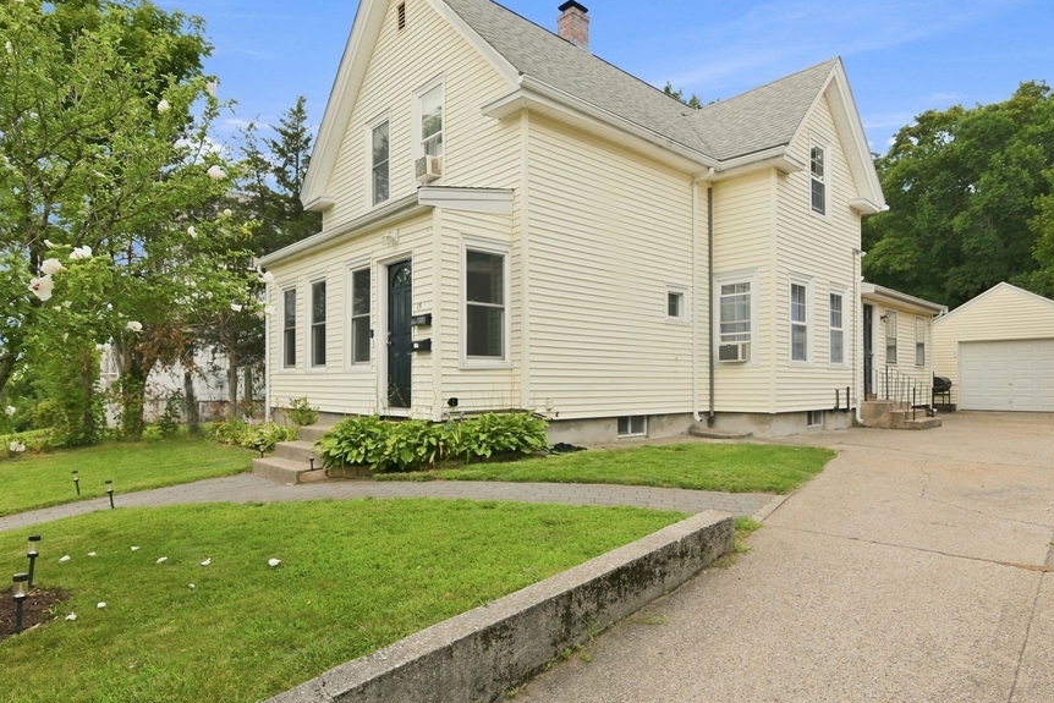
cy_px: 301
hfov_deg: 86.8
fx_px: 556
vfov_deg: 64.3
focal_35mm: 19
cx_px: 558
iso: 400
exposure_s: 1/160
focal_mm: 16
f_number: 6.3
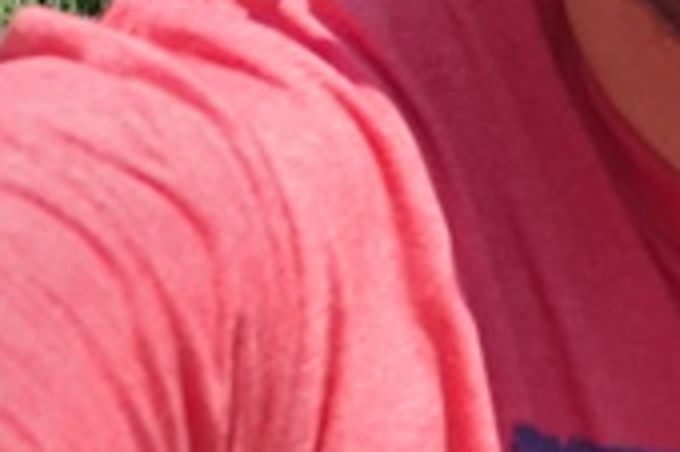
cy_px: -44
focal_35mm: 152
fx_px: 2868
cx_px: 1128
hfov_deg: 12.6
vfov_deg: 8.9
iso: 40
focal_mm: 2.92
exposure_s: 1/1240
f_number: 1.7
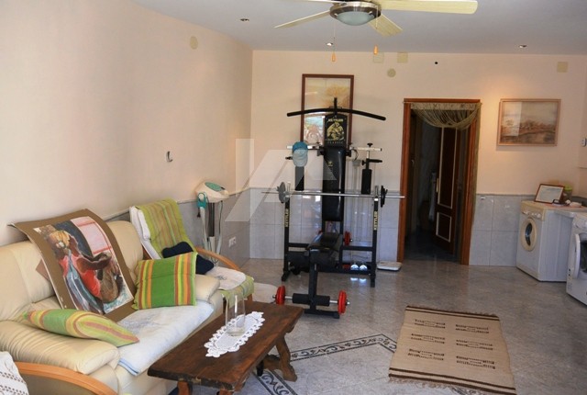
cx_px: 294
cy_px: 198
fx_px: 474
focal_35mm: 29
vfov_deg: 45.2
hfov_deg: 63.5
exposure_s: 1/200
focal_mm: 11
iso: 400
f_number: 3.5
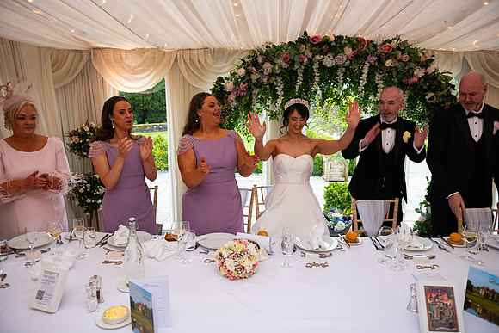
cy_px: 166
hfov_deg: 69.4
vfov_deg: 49.6
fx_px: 360
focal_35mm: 26
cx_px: 250
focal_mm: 26
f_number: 3.5
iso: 800
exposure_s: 1/160
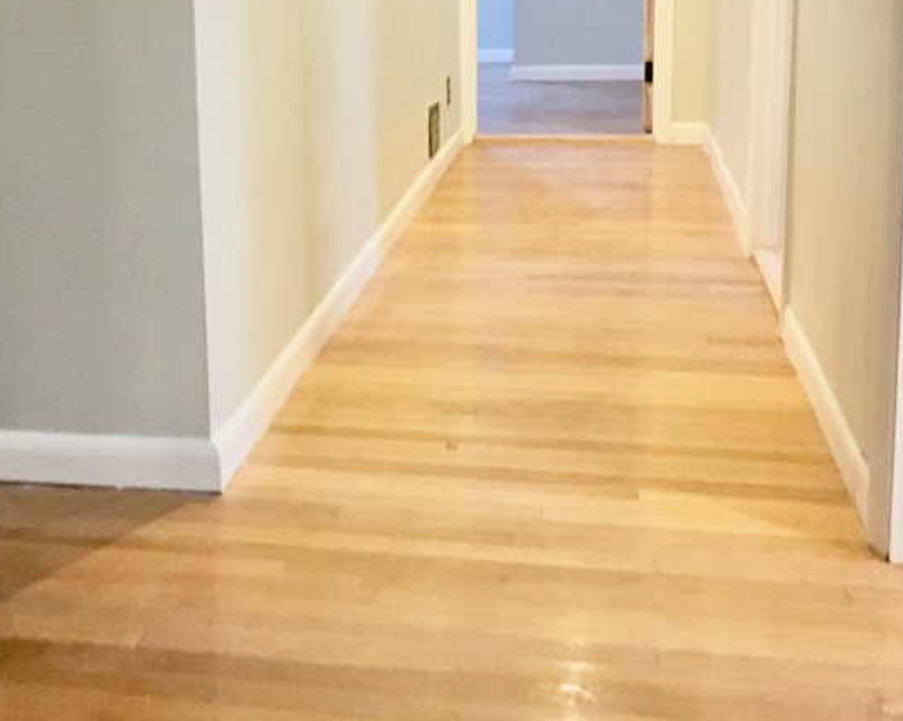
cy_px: 170
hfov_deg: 34.2
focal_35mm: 54
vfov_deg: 27.6
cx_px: 249
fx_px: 1442
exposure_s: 1/20
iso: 200
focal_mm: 4.15
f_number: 2.2
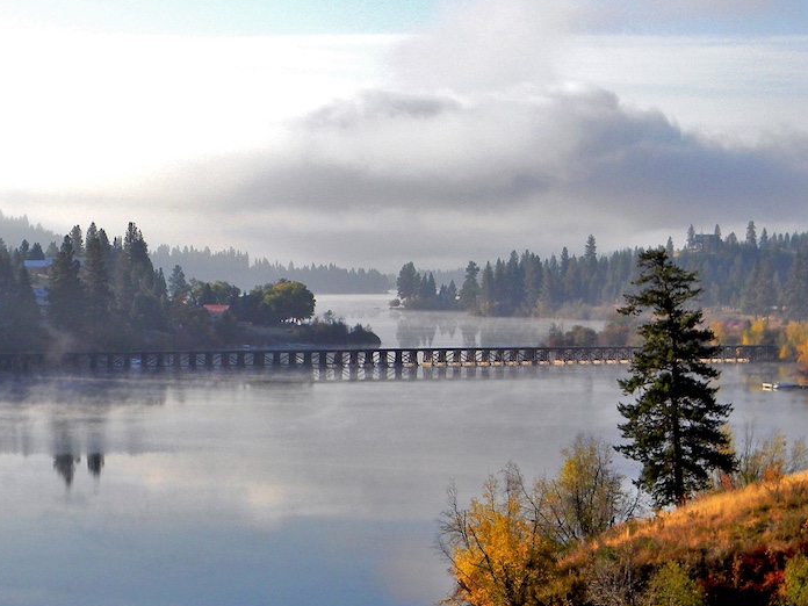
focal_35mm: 81
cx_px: 318
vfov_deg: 18.1
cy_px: 477
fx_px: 1891
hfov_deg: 24.1
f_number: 3.9
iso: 80
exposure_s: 1/467
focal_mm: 8.6
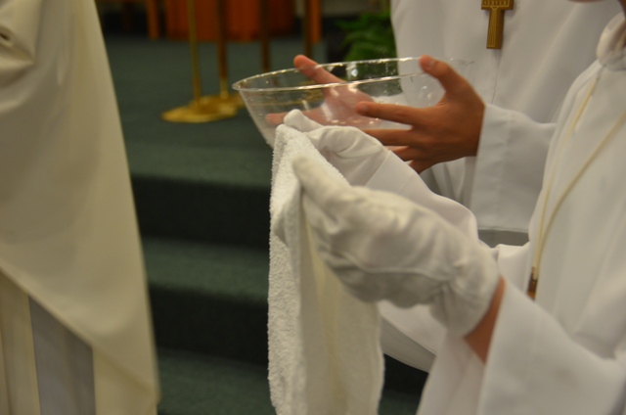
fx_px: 1562
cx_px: 313
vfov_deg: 15.1
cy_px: 208
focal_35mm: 90
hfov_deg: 22.7
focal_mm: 60
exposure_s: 1/30
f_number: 4.8
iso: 800
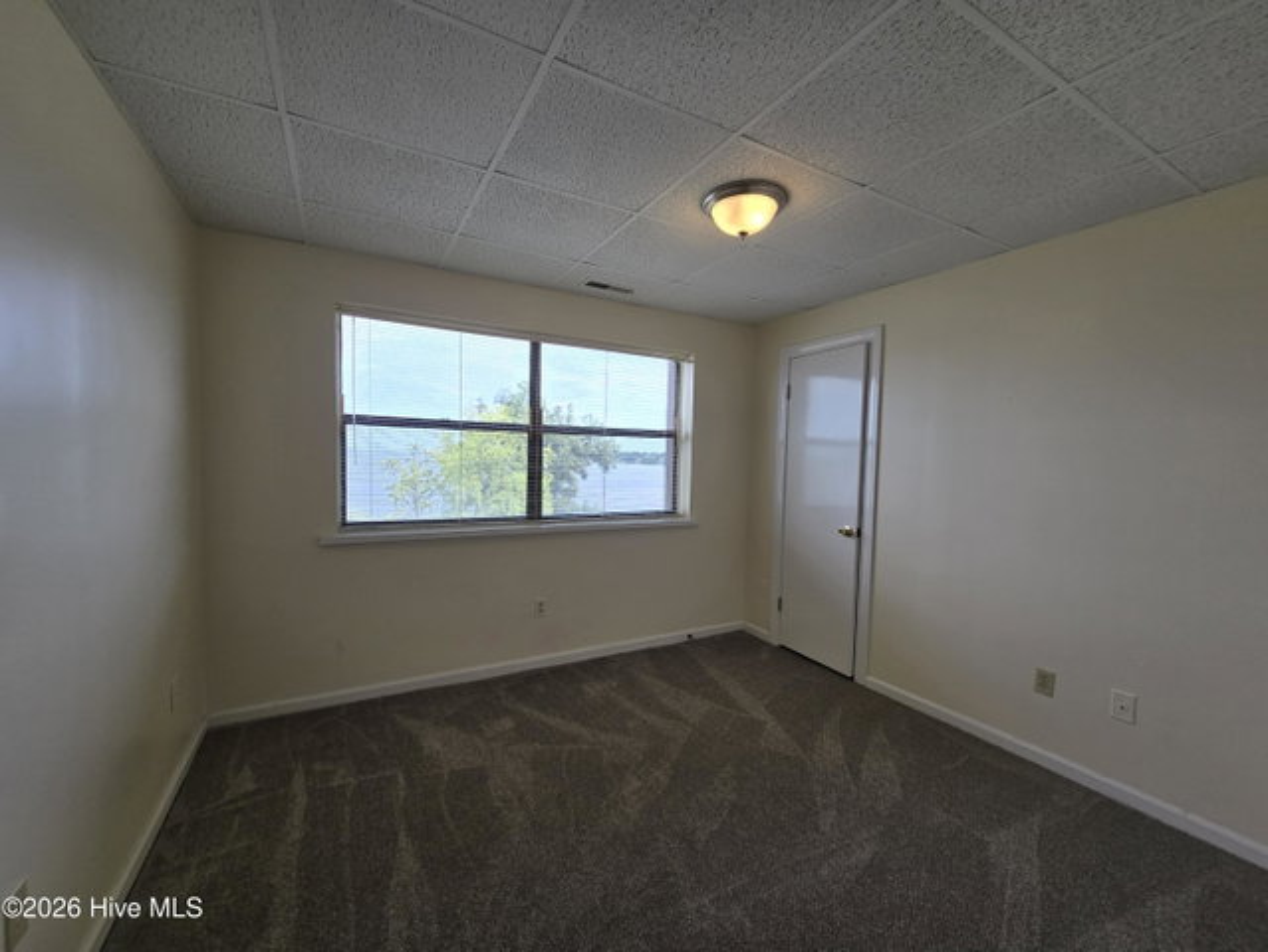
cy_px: 476
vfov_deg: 90.0
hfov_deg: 106.1
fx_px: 476
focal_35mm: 13
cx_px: 634
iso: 125
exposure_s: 1/719
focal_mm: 2.2
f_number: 2.2
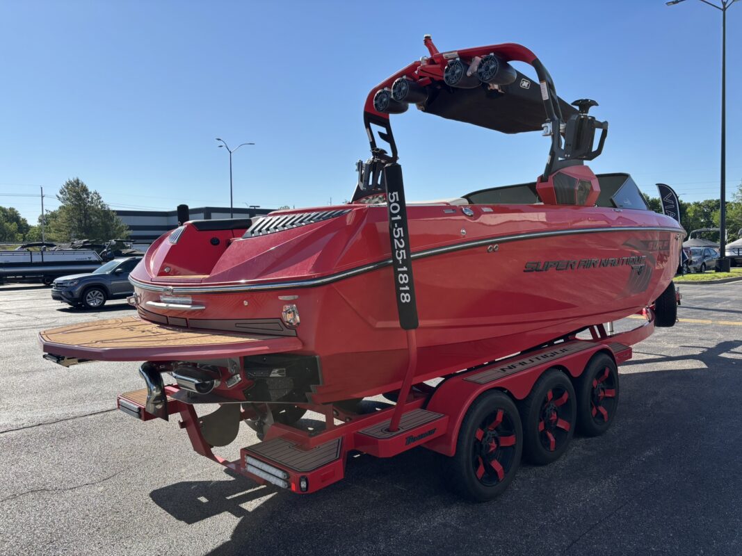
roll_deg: -1.1
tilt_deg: +0.6
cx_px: 371
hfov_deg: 67.3
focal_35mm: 26
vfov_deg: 53.1
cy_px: 278
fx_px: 557
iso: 50
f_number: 1.6
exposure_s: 1/3311
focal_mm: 5.96
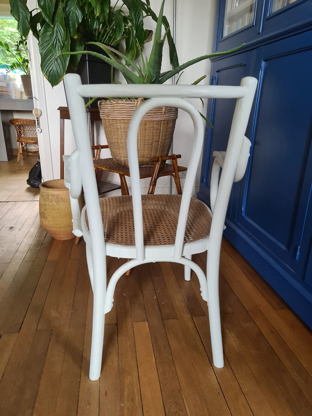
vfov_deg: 69.4
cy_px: 208
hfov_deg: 54.9
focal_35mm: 25
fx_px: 300
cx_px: 156
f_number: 1.8
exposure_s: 1/100
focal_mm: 7
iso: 320
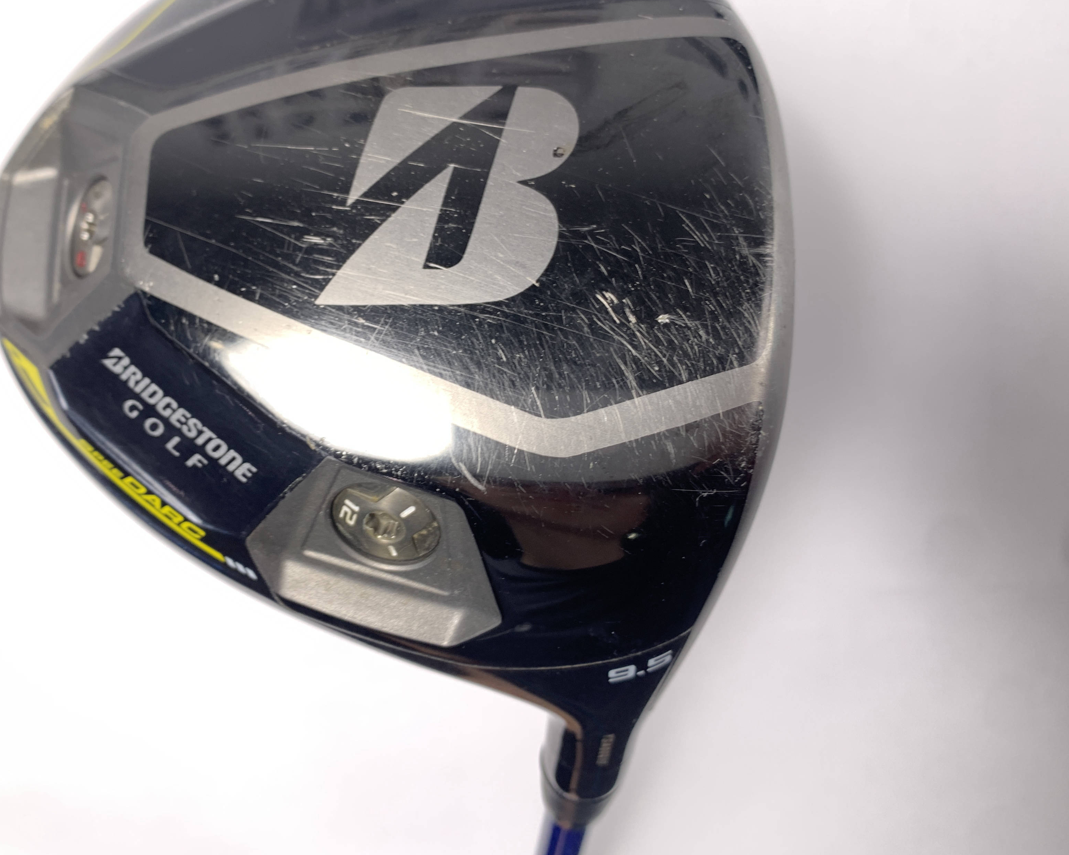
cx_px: 394
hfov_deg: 53.6
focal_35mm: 33
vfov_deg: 44.4
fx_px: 1044
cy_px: 370
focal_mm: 4.25
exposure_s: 1/120
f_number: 1.8
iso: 25
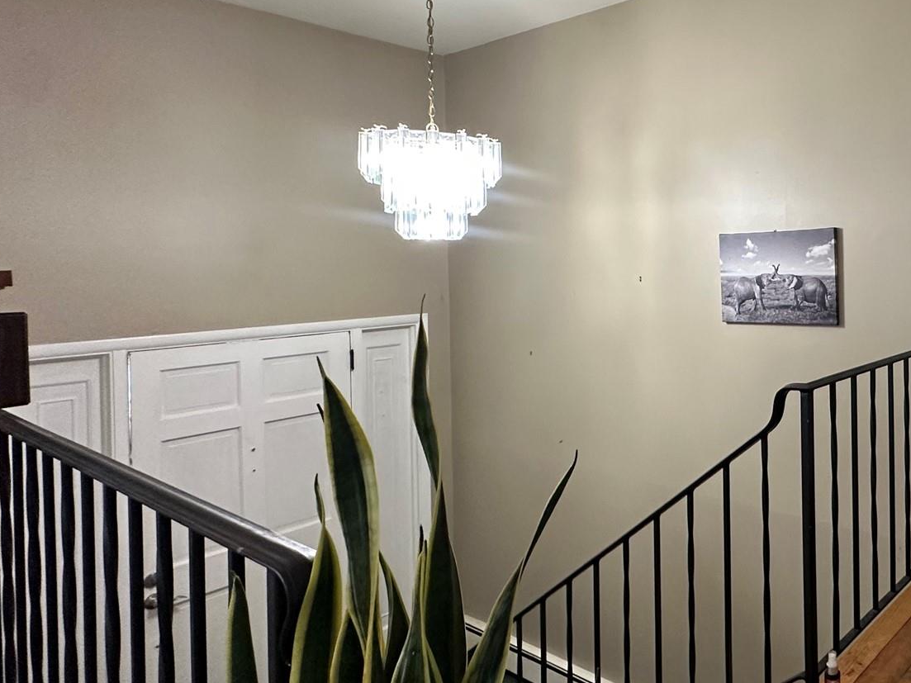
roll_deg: -0.3
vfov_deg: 52.5
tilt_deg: -0.3
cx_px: 807
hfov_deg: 58.4
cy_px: 260
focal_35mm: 26
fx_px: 684
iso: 320
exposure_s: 1/60
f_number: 2.2
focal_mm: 2.22
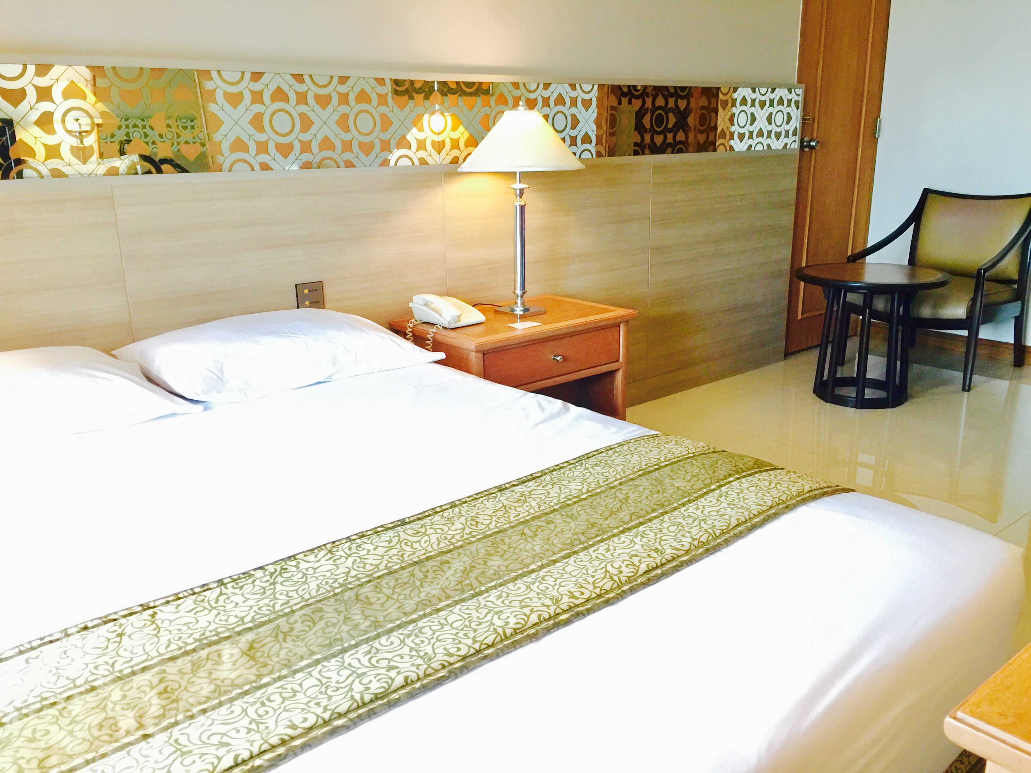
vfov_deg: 48.2
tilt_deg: -15.5
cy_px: 386
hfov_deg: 61.7
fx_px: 864
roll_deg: +0.5
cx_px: 516
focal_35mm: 29
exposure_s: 1/17
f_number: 2.2
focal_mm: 4.15
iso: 125
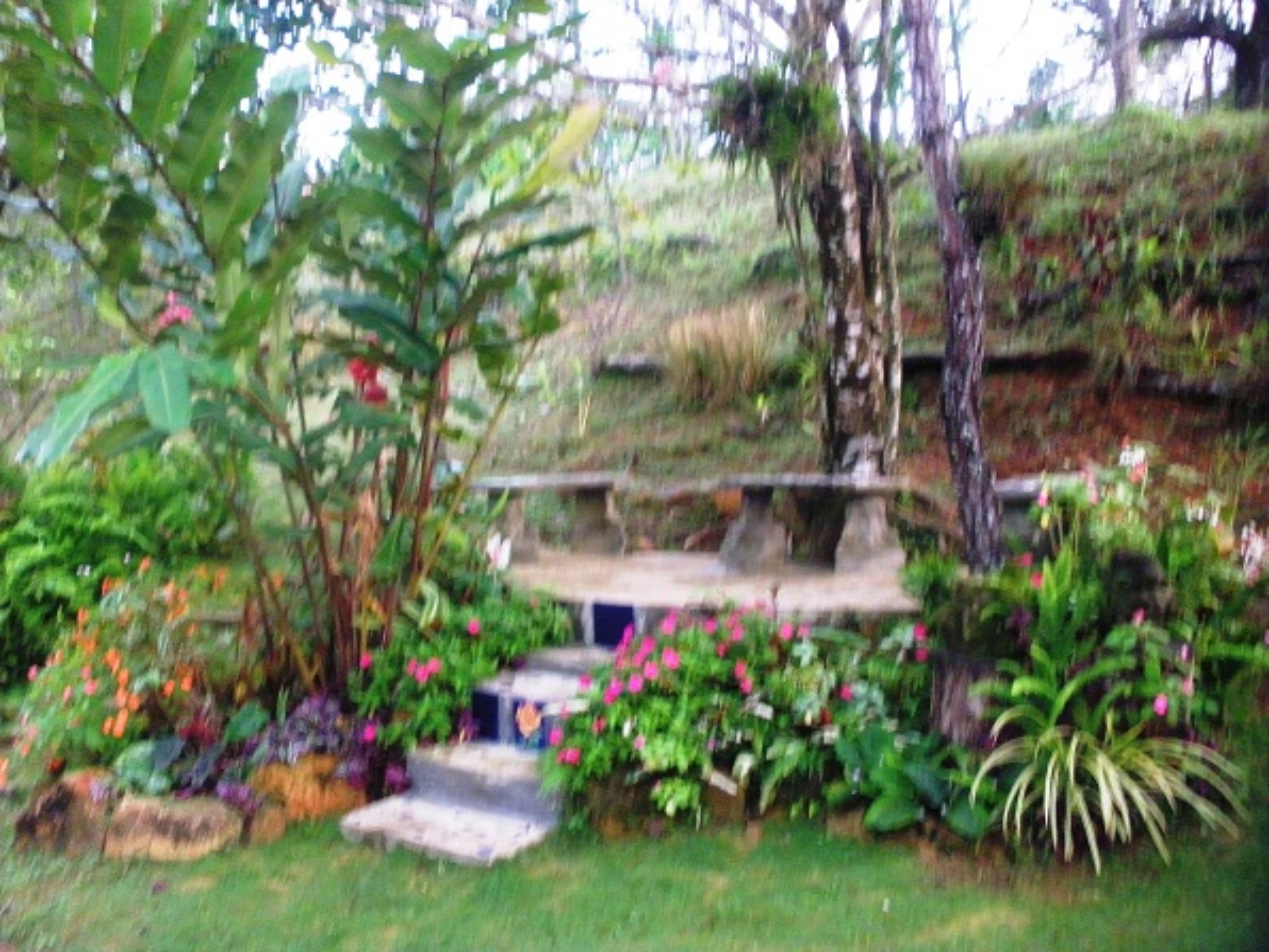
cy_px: 476
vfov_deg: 39.7
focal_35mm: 36
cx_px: 634
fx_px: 1320
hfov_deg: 51.4
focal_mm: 6.3
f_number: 3.5
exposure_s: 1/30
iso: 640
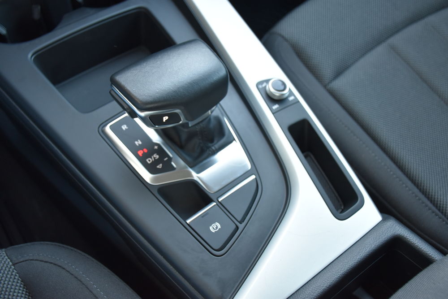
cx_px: 224
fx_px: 448
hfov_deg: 53.1
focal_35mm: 36
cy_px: 150
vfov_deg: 36.9
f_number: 3.8
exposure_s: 1/60
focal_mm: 24
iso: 900
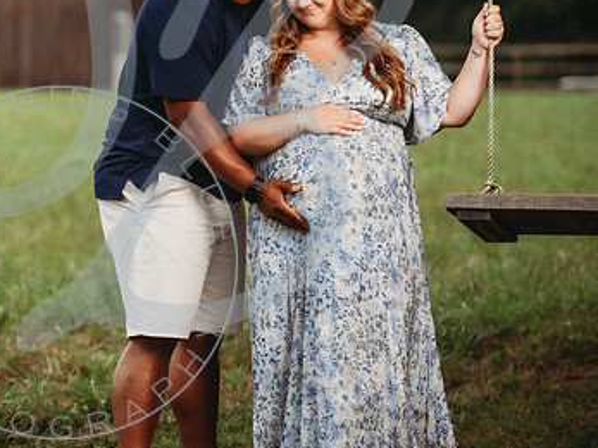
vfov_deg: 7.0
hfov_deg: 9.3
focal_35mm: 212
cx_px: 162
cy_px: 117
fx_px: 3661
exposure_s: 1/125
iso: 100
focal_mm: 125
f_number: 2.8
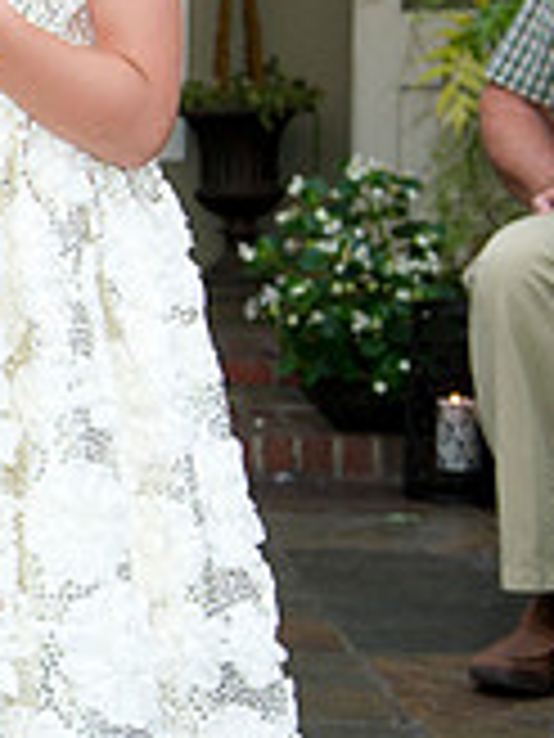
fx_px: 2902
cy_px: 302
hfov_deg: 10.1
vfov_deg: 14.5
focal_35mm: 136
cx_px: -527
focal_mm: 40
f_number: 5
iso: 800
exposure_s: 1/100
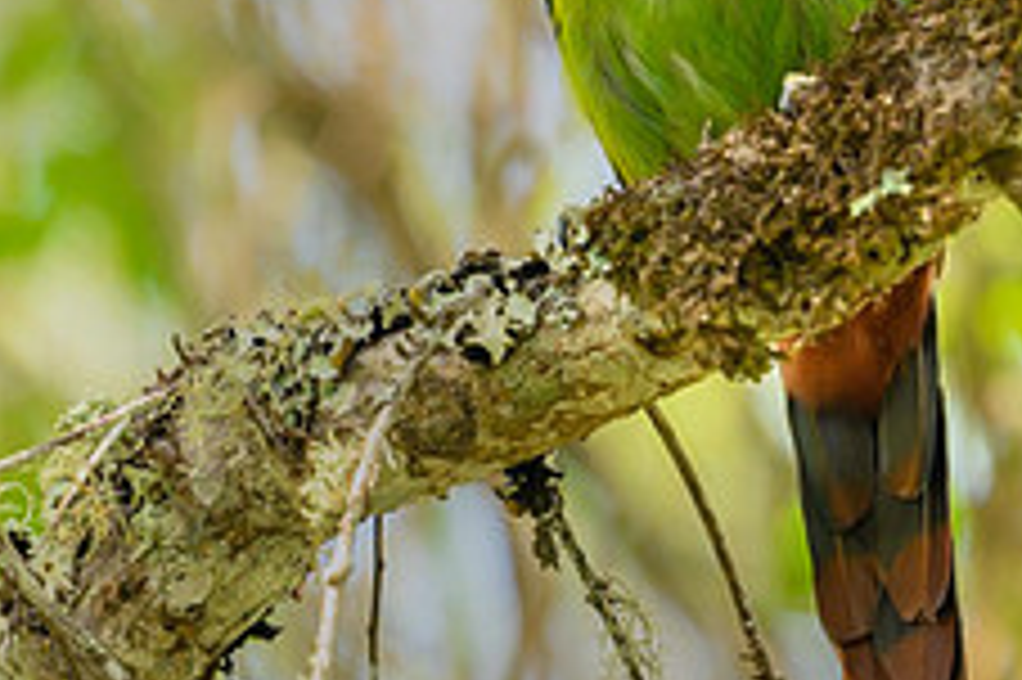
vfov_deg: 1.1
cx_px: 420
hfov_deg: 1.7
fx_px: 35119
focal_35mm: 1238
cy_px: -132
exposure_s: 1/2000
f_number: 4
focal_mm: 400
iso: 1250
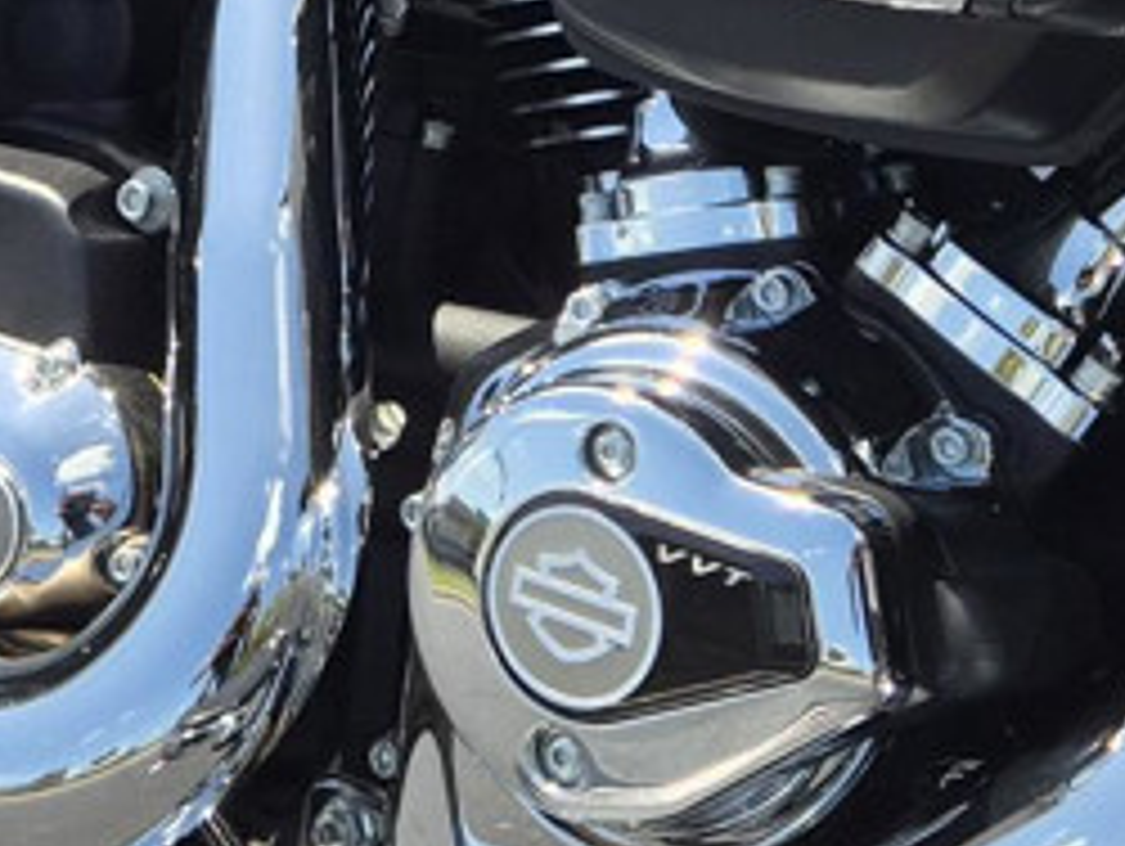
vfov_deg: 14.4
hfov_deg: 19.6
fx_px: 3188
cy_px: -302
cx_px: 88
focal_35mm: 98
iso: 80
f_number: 1.8
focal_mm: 5.4
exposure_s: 1/4432
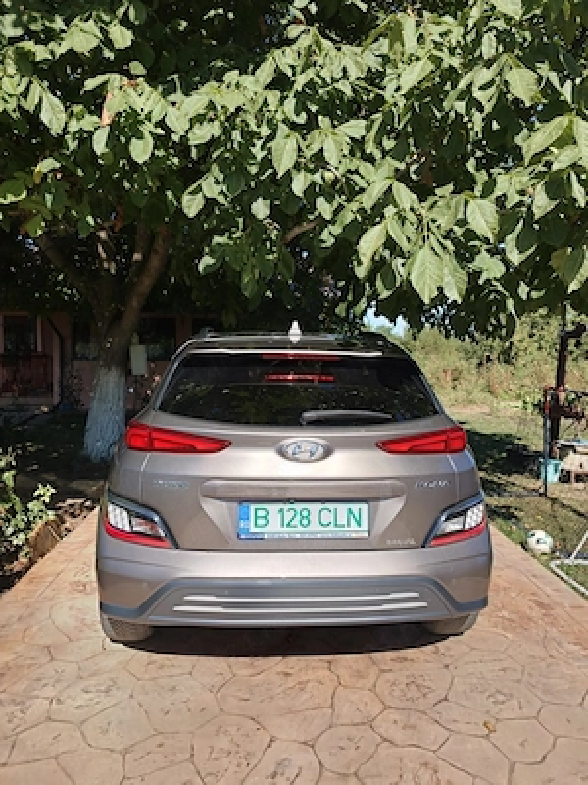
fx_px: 521
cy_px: 392
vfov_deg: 73.9
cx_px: 294
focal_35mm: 23
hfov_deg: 58.9
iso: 80
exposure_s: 1/1060
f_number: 1.5
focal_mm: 6.75
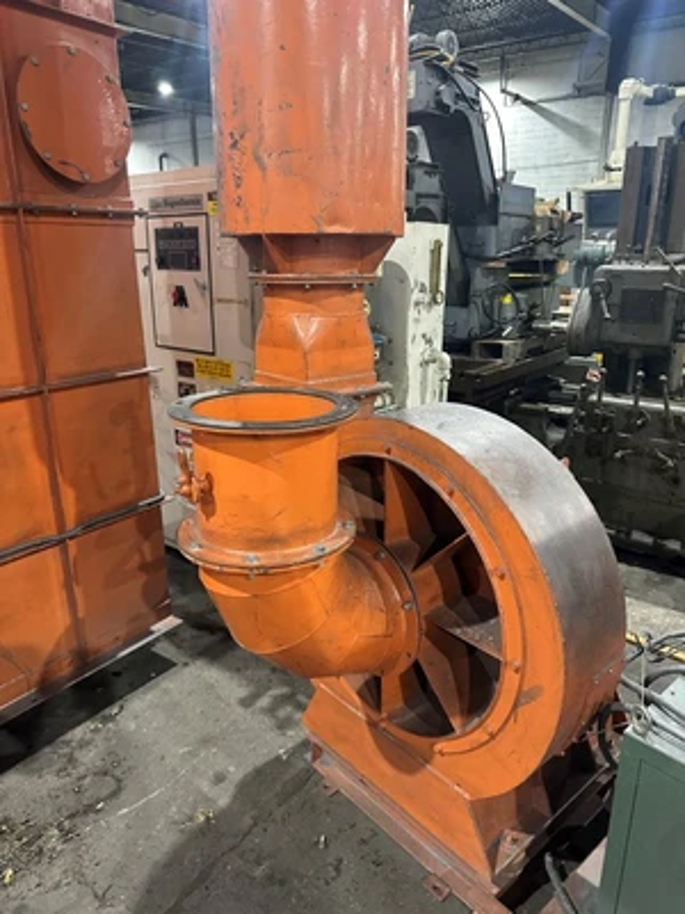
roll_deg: +2.1
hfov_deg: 56.8
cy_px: 457
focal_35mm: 24
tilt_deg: -15.5
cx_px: 342
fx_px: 633
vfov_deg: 71.6
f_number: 1.78
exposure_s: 1/60
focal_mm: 6.86
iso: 640
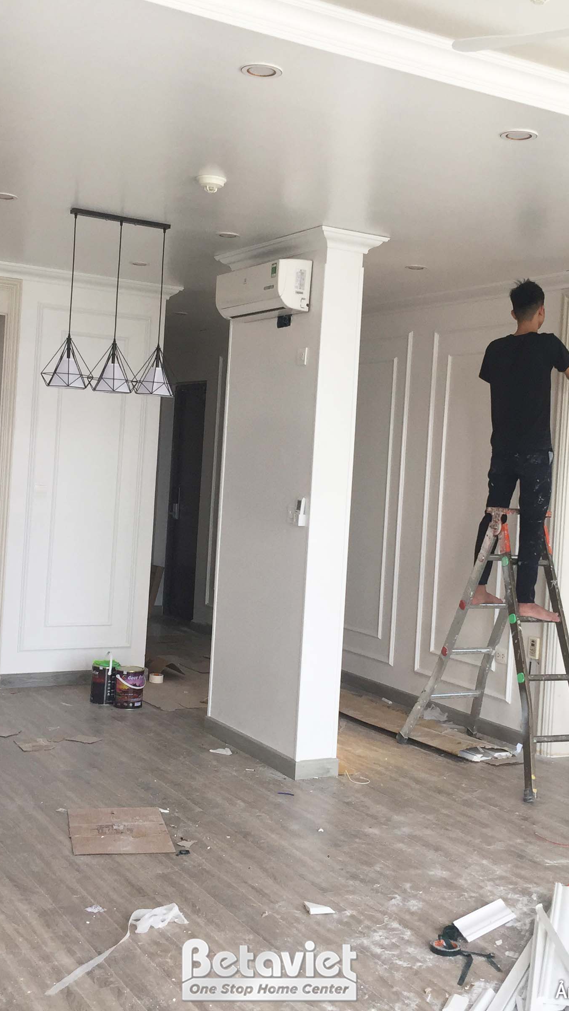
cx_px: 286
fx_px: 1153
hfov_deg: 27.7
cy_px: 502
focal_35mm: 43
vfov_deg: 47.4
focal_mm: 4.15
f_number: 2.2
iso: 50
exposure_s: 1/100
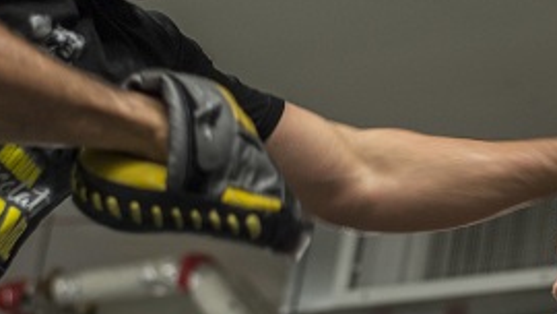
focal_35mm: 136
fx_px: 2009
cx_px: 363
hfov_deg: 15.8
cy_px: 170
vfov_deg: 8.9
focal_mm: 50
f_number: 2.2
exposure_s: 1/250
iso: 1600
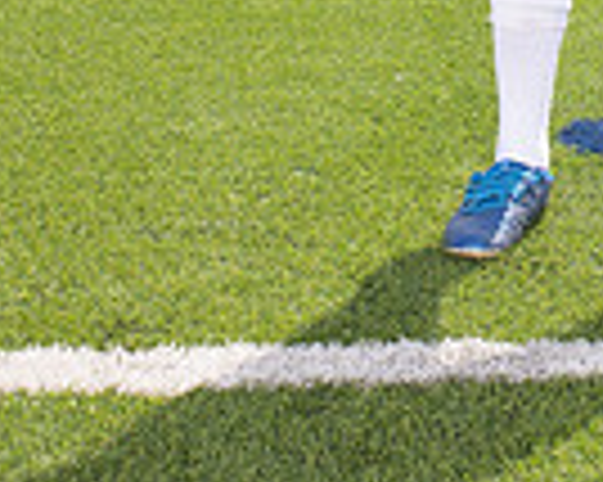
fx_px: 1908
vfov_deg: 12.5
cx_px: 630
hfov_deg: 17.5
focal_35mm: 107
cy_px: -514
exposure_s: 1/320
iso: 125
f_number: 7.1
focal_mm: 34
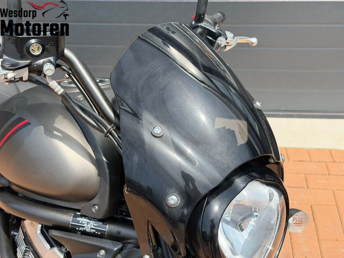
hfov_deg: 39.7
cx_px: 172
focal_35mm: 48
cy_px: 129
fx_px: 477
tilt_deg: -29.9
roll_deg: +1.0
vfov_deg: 30.3
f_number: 1.78
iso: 100
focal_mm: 6.76
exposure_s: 1/2415
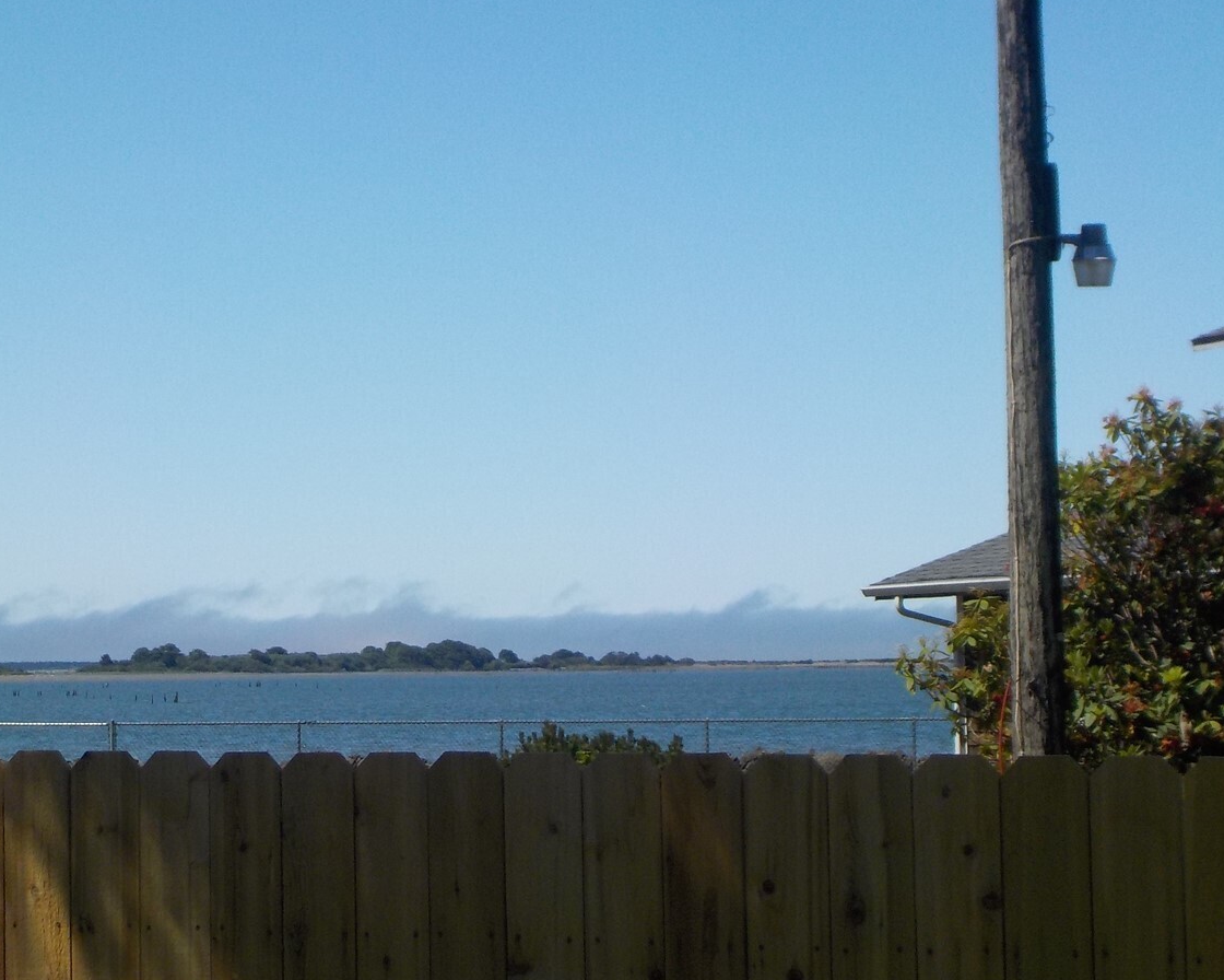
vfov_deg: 15.5
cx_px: 389
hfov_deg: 19.3
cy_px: 402
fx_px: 3586
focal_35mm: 99
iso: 125
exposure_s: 1/1000
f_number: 5.3
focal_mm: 9.7
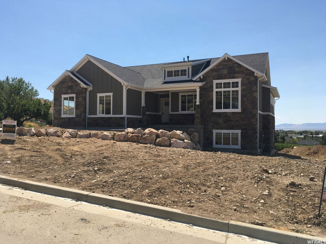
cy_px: 122
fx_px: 273
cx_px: 163
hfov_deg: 61.7
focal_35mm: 29
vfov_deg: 48.2
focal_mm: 4.15
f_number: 2.2
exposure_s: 1/1637
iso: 25
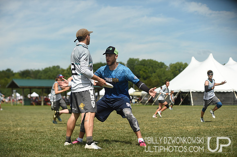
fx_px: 625
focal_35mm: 95
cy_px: 78
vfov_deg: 14.4
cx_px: 118
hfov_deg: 21.5
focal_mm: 95
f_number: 3.5
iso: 100
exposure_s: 1/2000
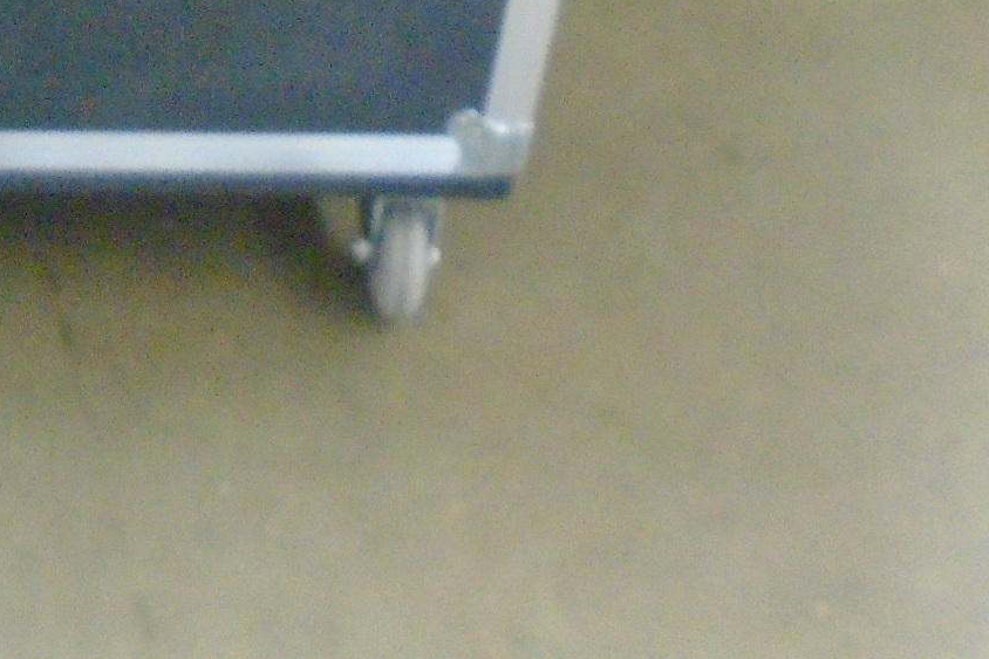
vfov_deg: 14.7
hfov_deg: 22.8
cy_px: -478
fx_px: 2280
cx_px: -136
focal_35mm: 83
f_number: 3.2
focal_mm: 4.6
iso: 800
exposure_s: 1/20
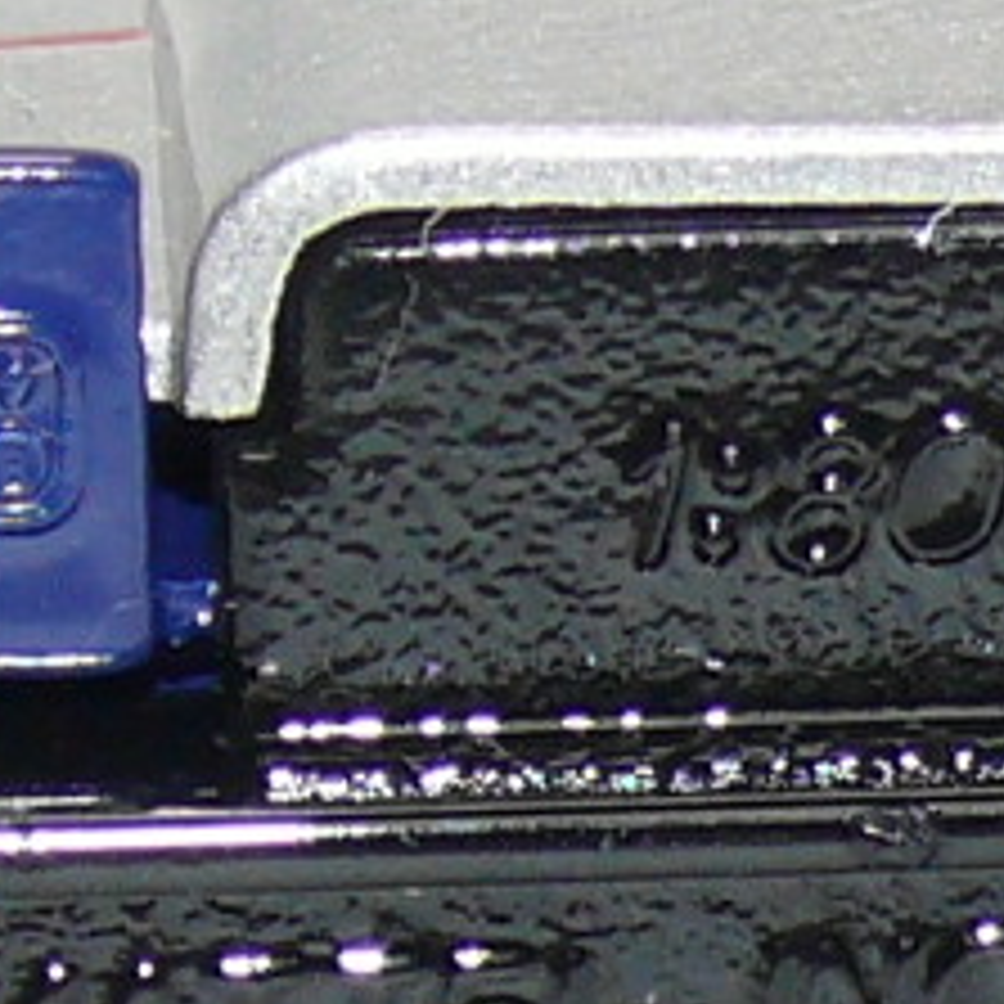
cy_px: 594
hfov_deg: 3.0
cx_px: 509
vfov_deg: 3.0
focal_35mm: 590
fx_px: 19360
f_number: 4
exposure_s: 1/30
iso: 100
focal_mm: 12.7
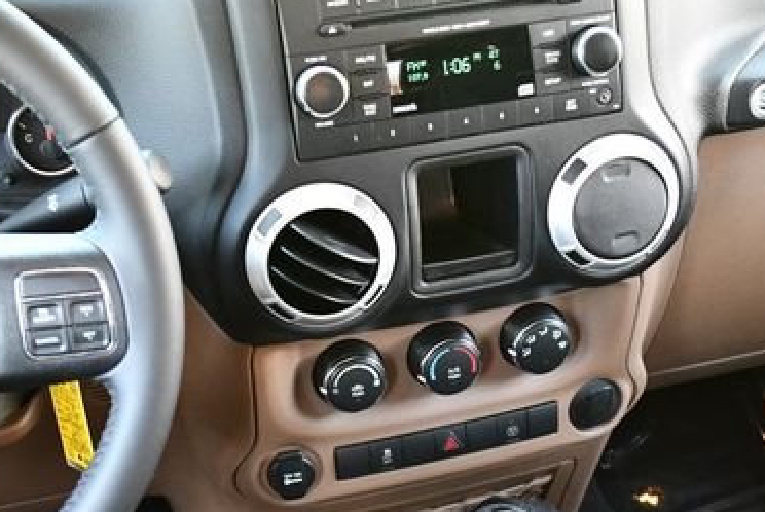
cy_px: 333
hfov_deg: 32.3
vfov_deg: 21.9
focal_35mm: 62
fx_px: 1319
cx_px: 401
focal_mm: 18
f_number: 3.5
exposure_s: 1/125
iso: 2200
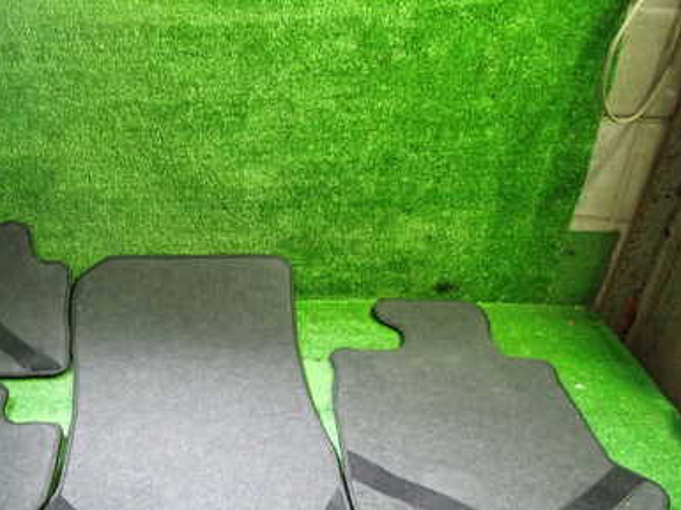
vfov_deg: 36.4
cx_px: 172
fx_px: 767
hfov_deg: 46.2
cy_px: 342
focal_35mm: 39
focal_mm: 4.5
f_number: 2
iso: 400
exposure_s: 1/30
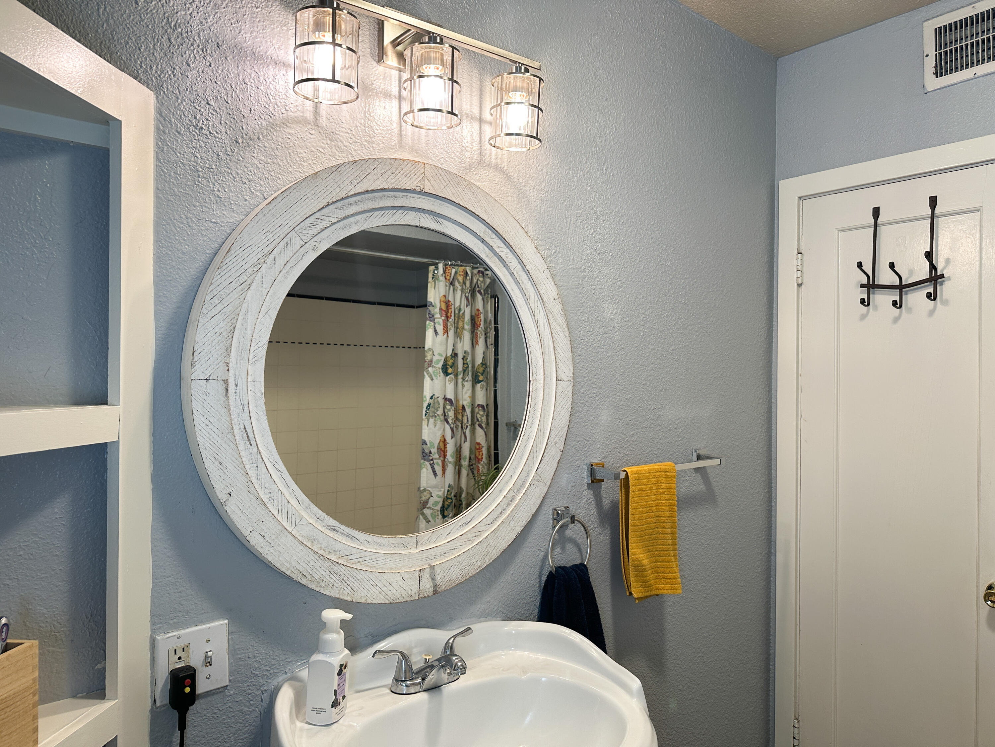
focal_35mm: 24
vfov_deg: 56.8
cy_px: 374
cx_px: 498
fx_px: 690
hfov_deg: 71.6
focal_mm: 6.86
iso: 100
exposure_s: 1/120
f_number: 1.8
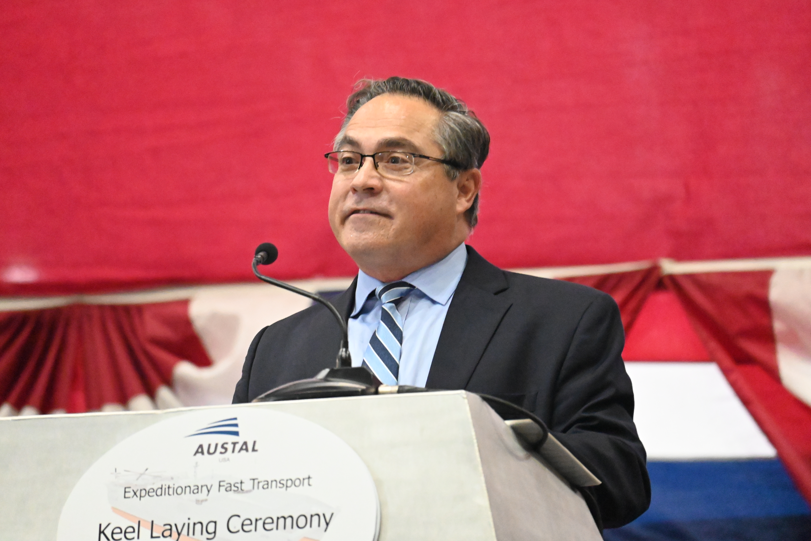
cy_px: 270
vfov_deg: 3.7
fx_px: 8447
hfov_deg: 5.5
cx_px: 406
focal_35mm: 375
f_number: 6.3
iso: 12800
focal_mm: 250
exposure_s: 1/80
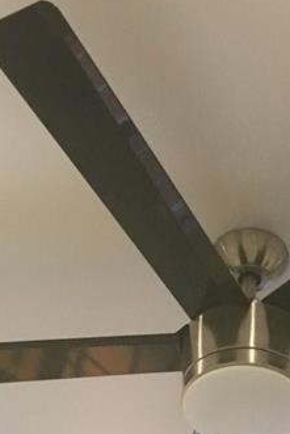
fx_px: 845
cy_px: 317
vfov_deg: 28.5
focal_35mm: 70
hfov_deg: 19.2
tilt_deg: +49.8
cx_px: 249
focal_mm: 4.15
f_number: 2.2
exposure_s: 1/30
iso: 160
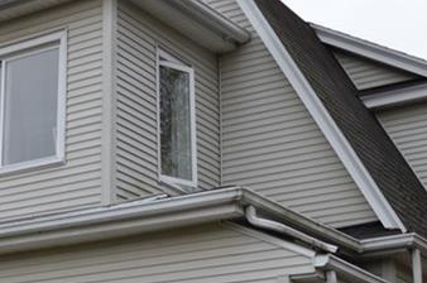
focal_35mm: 100
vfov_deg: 13.3
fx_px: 1184
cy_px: 317
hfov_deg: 20.0
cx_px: 40
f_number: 5.6
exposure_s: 1/125
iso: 100
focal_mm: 22
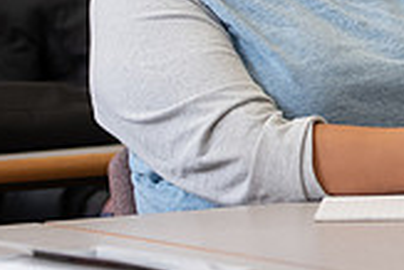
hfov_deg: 8.2
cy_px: -41
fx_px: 2797
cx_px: 488
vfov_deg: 5.5
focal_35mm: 249
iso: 800
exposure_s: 1/200
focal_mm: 70
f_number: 3.5
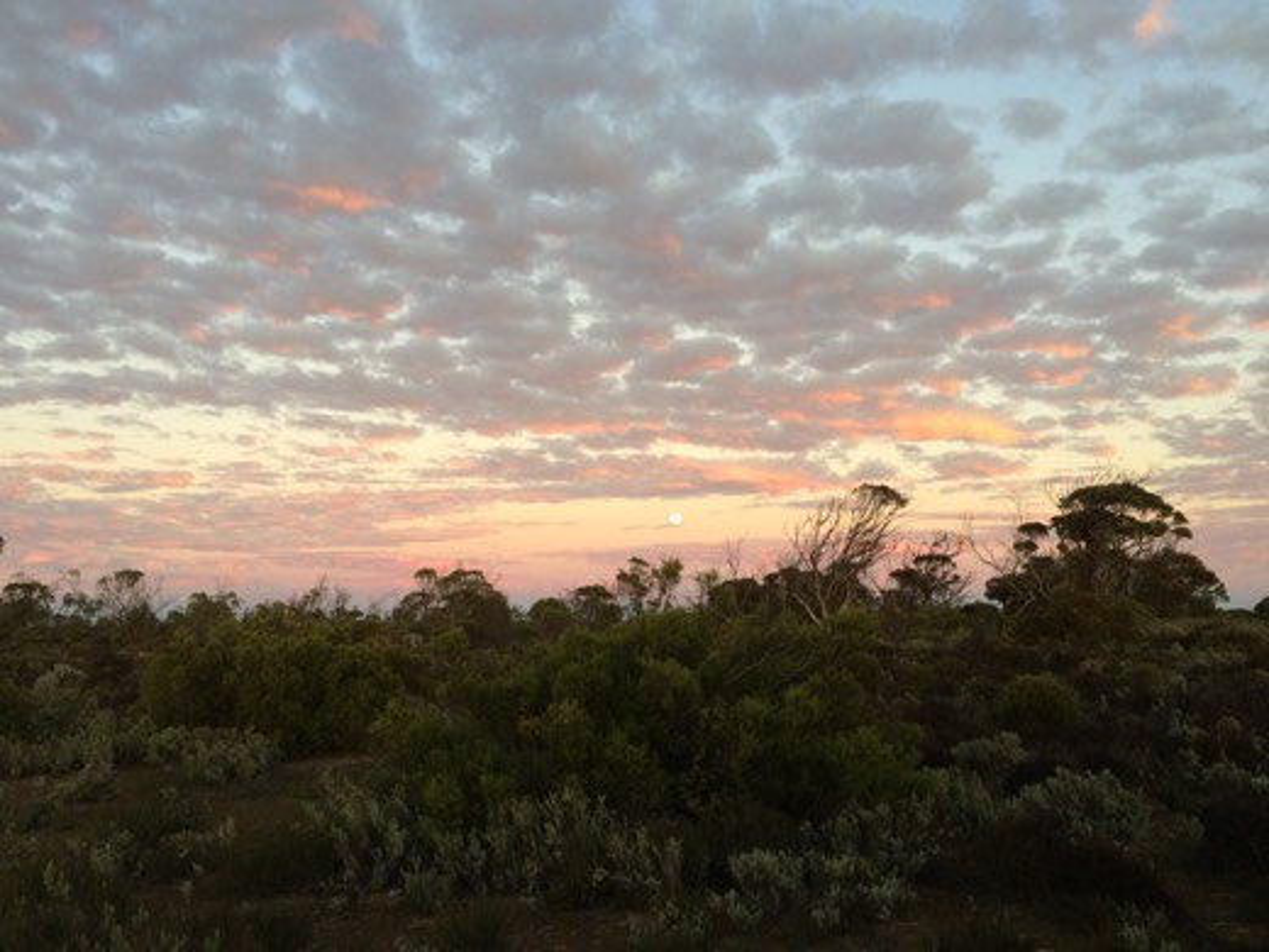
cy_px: 476
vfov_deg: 48.2
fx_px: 1063
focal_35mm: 29
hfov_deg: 61.7
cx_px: 634
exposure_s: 1/40
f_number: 2.2
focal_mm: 4.15
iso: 40
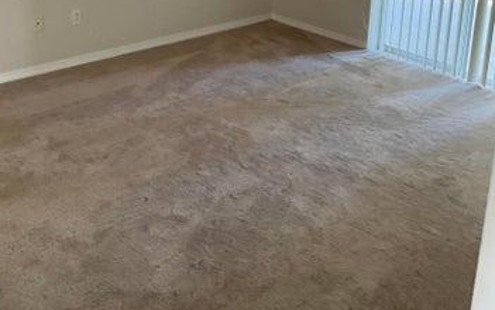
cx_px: 243
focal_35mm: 42
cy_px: -7
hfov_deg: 47.2
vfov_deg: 28.5
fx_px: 567
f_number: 1.8
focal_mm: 3
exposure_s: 1/60
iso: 200
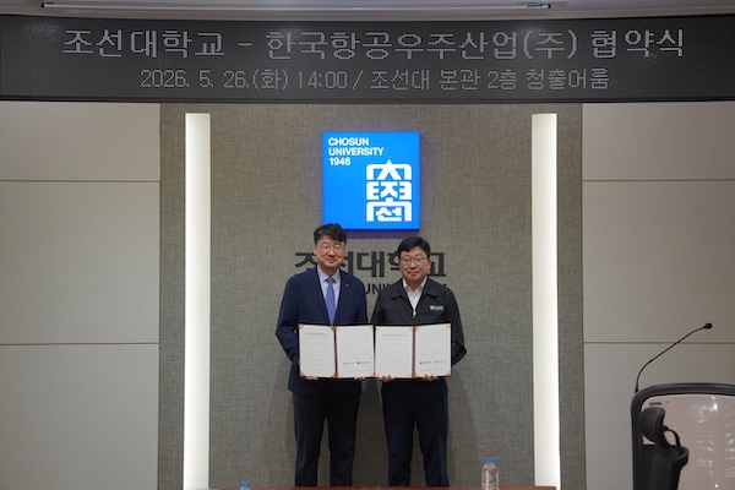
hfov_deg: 29.2
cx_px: 368
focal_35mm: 69
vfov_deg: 19.7
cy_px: 245
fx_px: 1409
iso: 250
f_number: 4
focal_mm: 69
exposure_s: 1/160
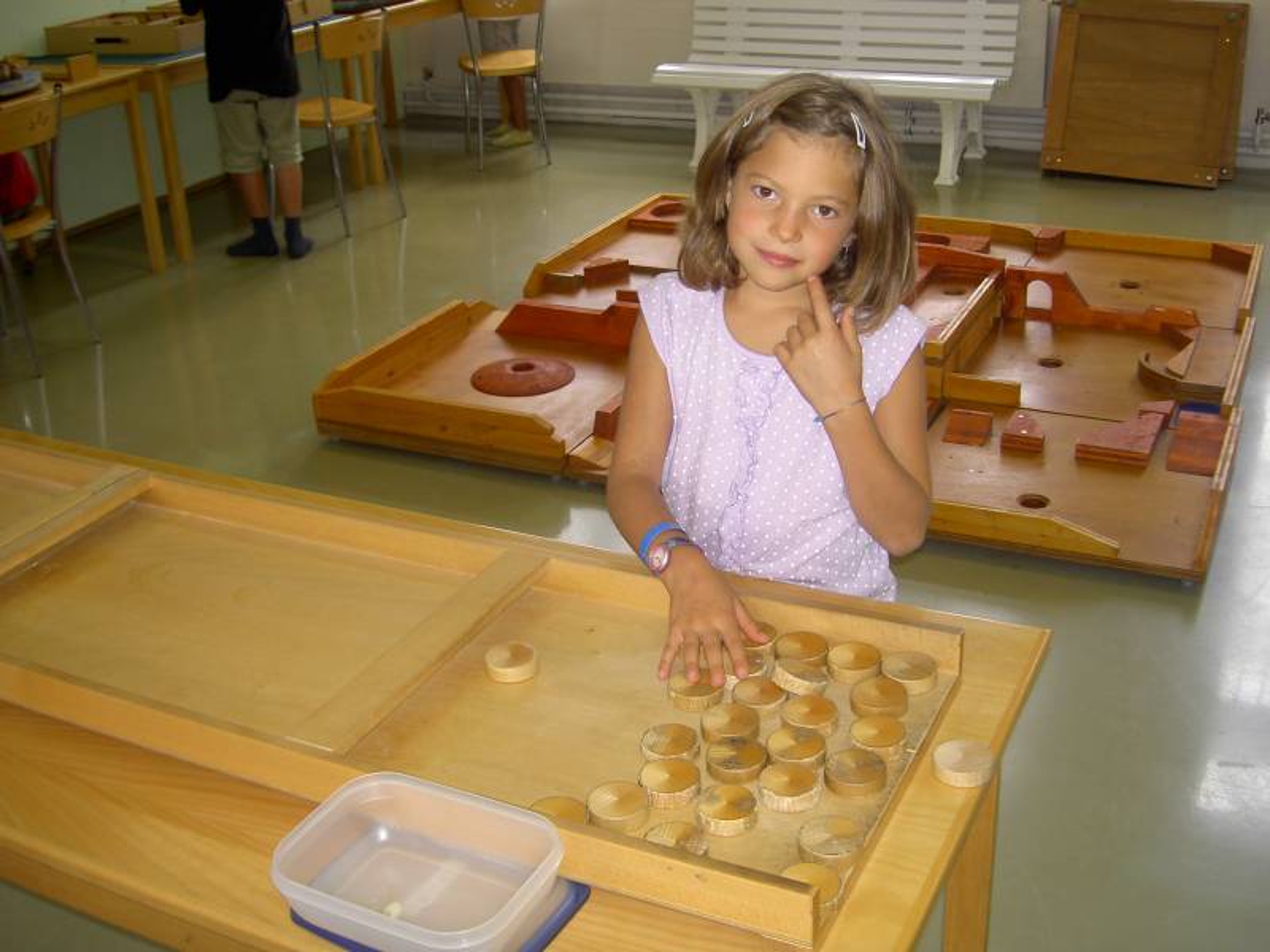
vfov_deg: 36.8
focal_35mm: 39
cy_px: 476
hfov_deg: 47.9
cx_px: 635
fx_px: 1431
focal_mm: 8
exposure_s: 1/60
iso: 100
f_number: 2.8
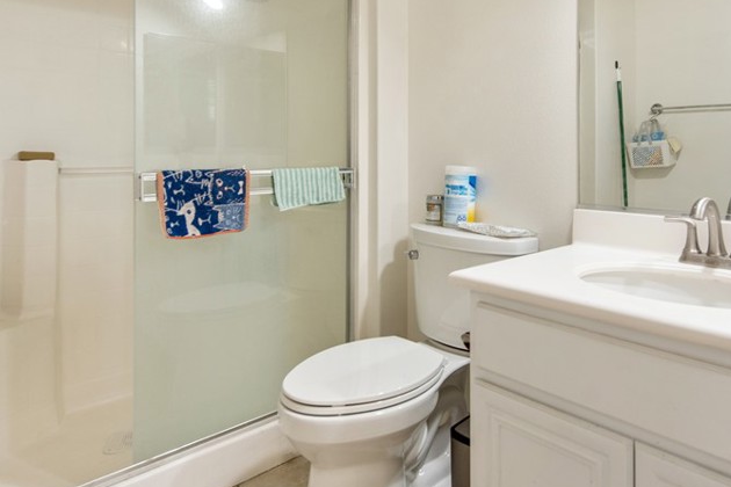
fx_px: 528
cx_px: 427
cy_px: 166
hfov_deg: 68.9
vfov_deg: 48.8
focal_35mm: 26
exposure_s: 1/80
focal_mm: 16
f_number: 4.5
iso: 400
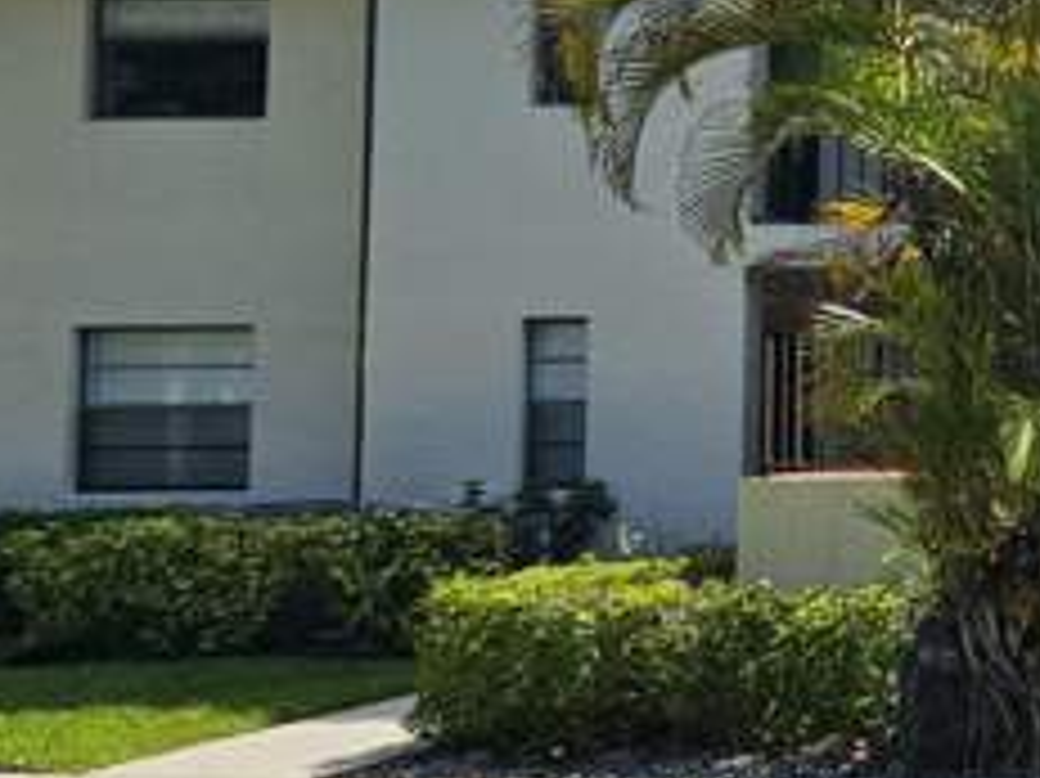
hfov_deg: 27.9
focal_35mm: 45
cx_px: 1567
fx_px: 1351
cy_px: 315
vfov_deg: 32.1
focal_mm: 2.2
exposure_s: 1/1854
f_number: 2.2
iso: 50
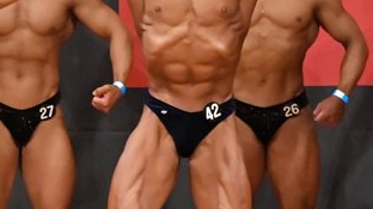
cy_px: 131
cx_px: 29
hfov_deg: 3.1
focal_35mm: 703
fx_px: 6948
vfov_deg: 1.7
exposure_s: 1/400
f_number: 5.6
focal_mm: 180
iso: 11400
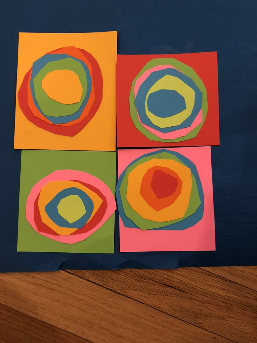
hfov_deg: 49.7
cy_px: 172
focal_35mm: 28
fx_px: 277
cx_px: 128
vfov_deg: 63.4
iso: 100
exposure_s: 1/11
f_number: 1.8
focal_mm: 4
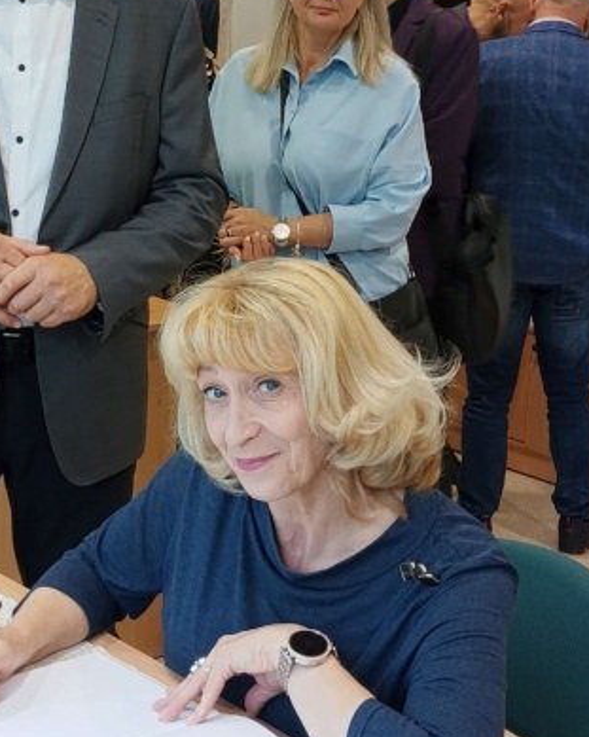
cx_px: 173
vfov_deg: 26.3
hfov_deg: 21.1
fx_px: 1570
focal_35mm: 72
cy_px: 275
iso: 93
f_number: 1.8
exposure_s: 1/50
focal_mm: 4.22
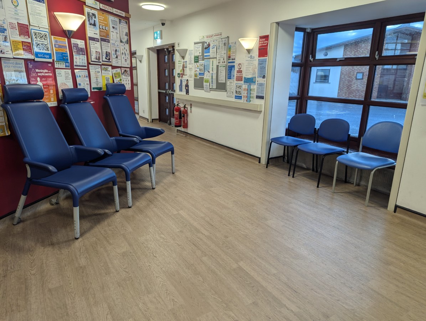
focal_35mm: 24
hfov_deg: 71.5
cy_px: 160
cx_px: 213
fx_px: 296
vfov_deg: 56.9
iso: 82
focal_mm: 6.81
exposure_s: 1/100
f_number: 1.85
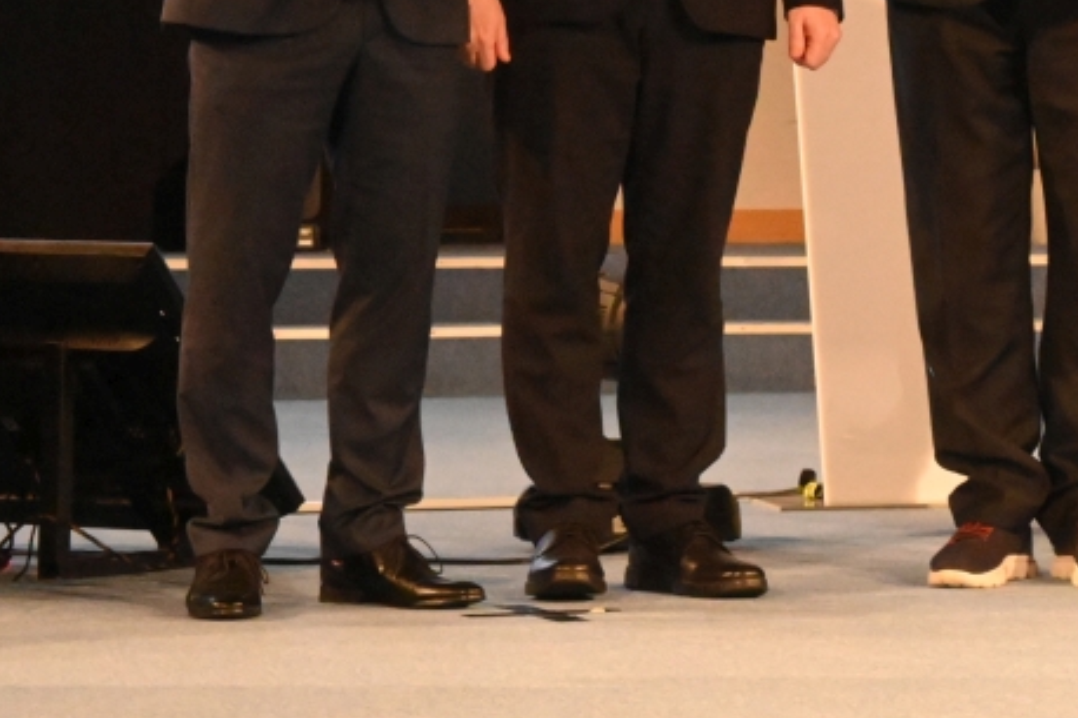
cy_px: -27
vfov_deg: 7.6
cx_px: 1066
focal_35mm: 180
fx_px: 5388
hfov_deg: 11.3
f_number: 6.3
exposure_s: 1/500
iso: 10000
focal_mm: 50
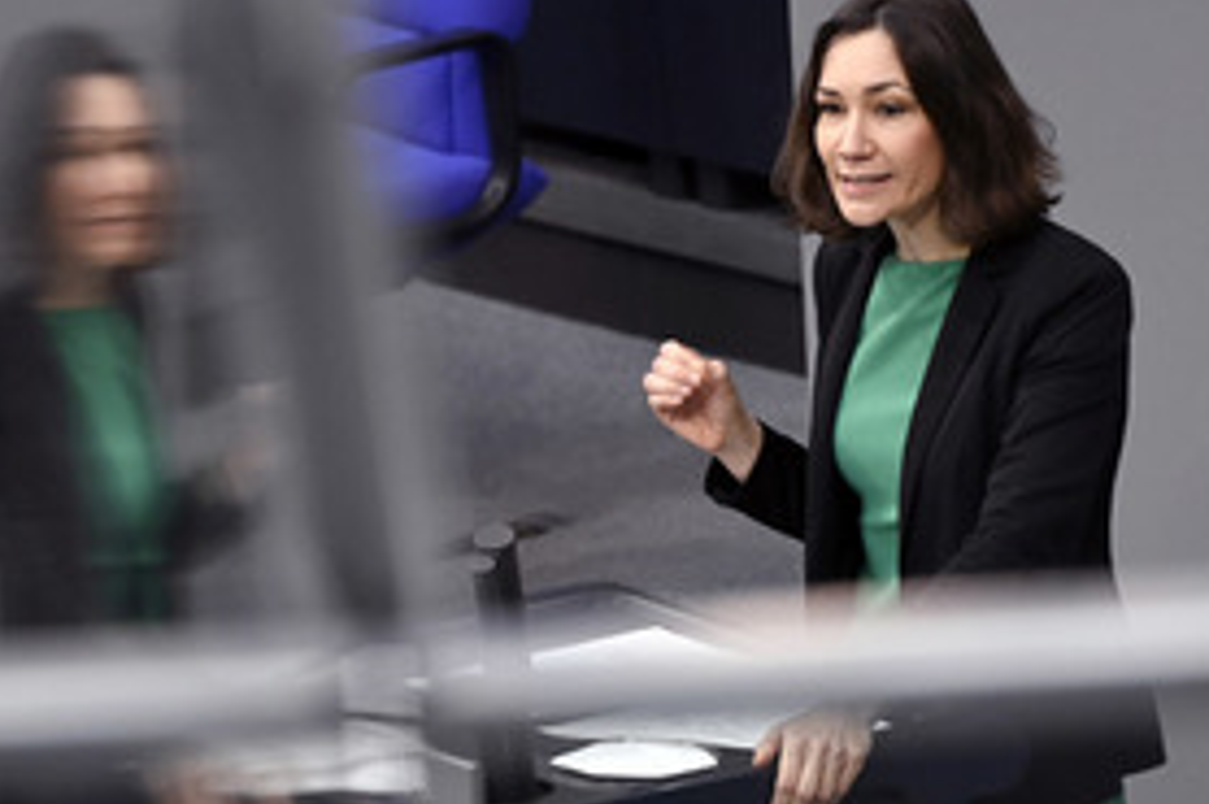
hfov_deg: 3.7
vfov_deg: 2.5
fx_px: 18526
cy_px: 565
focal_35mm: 552
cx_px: 481
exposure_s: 1/250
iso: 5000
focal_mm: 340
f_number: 5.6
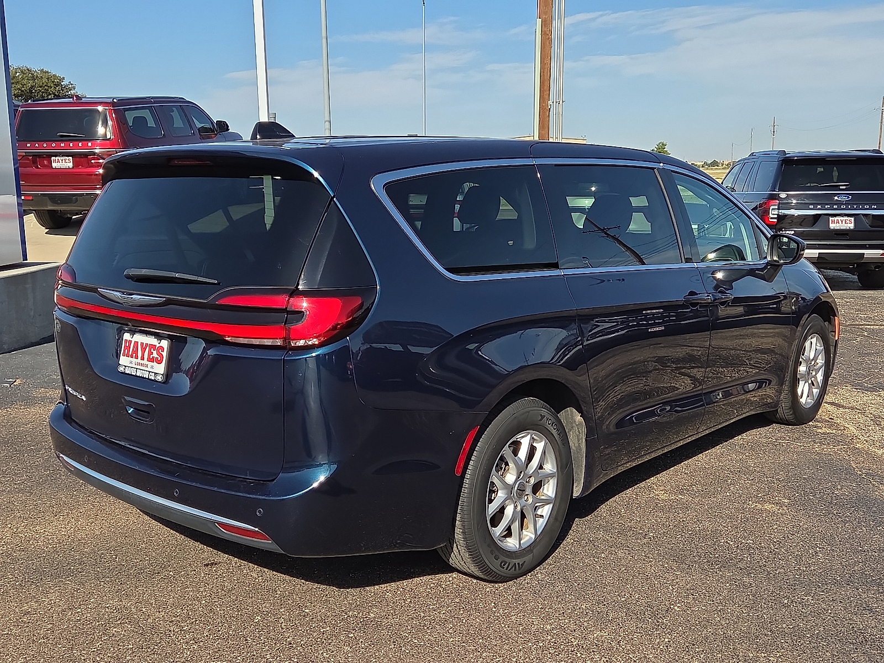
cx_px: 442
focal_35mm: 35
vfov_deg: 40.7
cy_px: 332
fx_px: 894
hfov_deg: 52.6
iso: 25
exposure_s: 1/1429
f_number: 1.8
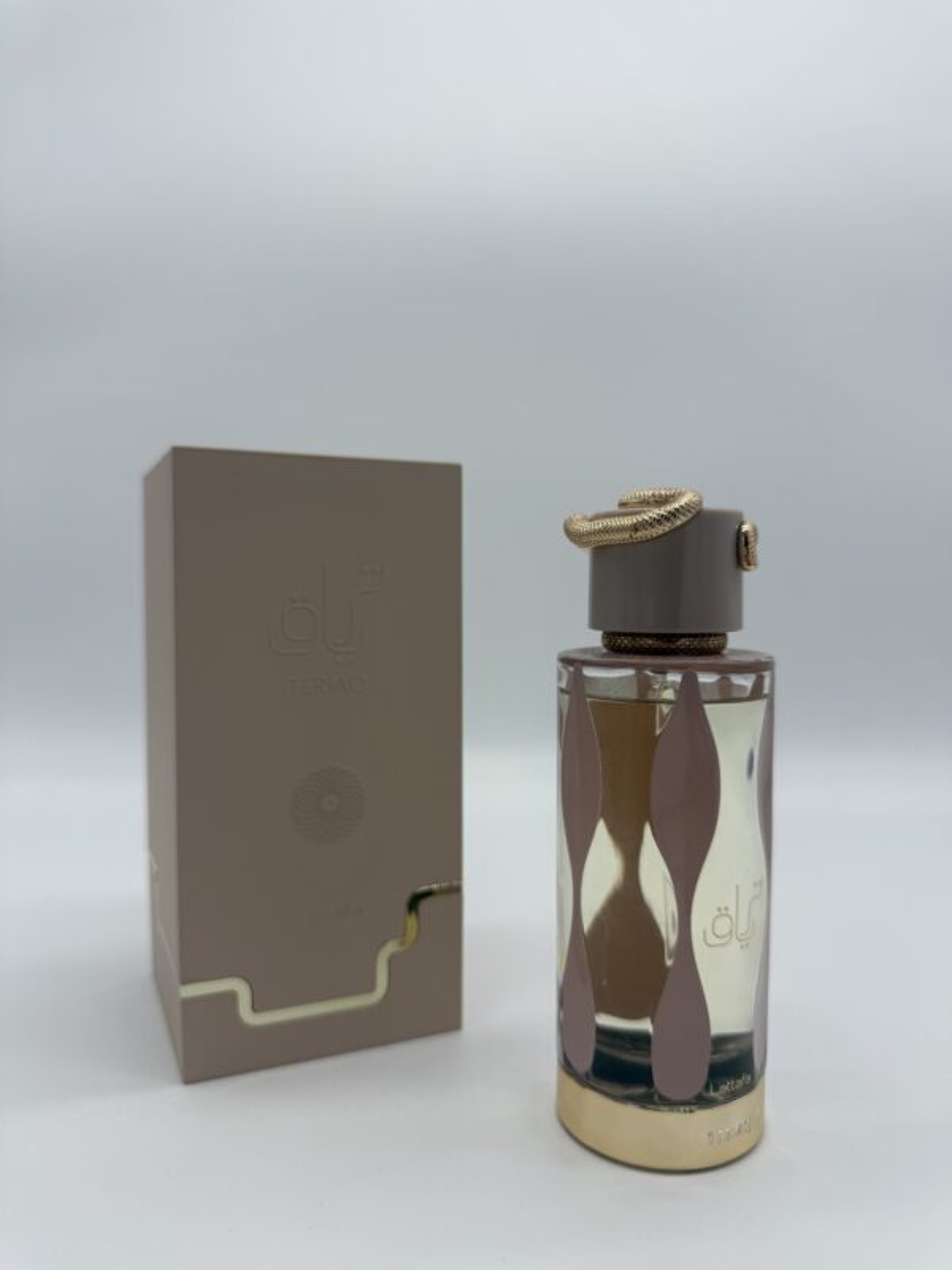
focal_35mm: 24
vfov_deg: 71.6
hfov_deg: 56.8
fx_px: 880
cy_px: 635
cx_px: 476
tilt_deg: -3.0
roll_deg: -0.4
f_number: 1.78
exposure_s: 1/1271
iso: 80
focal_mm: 6.76
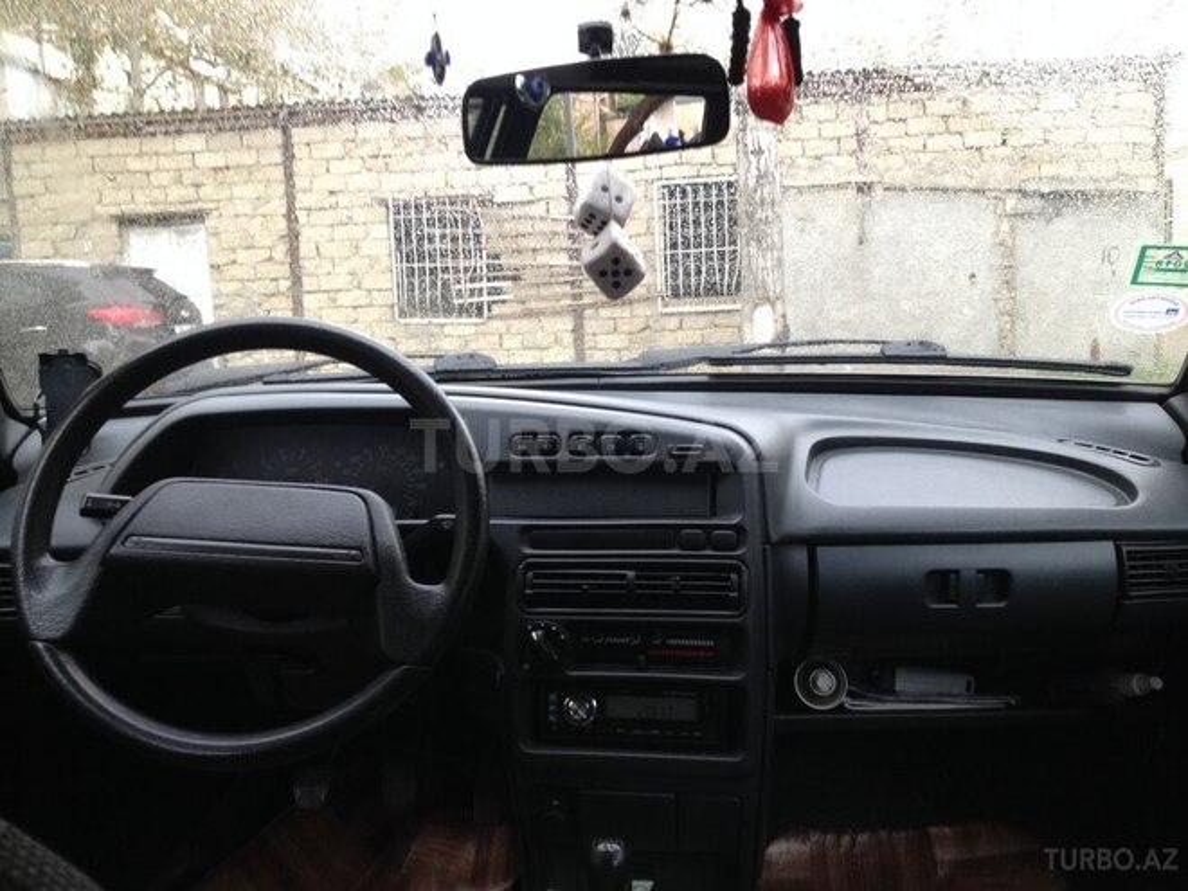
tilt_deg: -6.4
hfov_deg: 52.6
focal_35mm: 35
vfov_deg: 40.7
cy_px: 446
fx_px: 1201
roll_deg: +2.1
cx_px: 594
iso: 100
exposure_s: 1/20
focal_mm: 4.28
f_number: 2.4
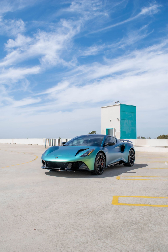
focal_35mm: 33
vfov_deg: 57.2
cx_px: 84
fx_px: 231
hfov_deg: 40.0
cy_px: 126
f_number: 8
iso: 360
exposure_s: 1/2000
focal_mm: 22
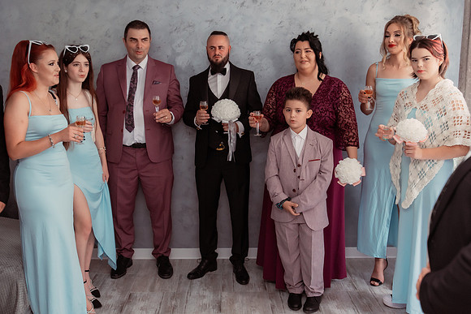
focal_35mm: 39
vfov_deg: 34.2
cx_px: 226
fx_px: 508
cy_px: 117
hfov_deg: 49.7
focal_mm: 30
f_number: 3.2
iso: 1600
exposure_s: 1/200
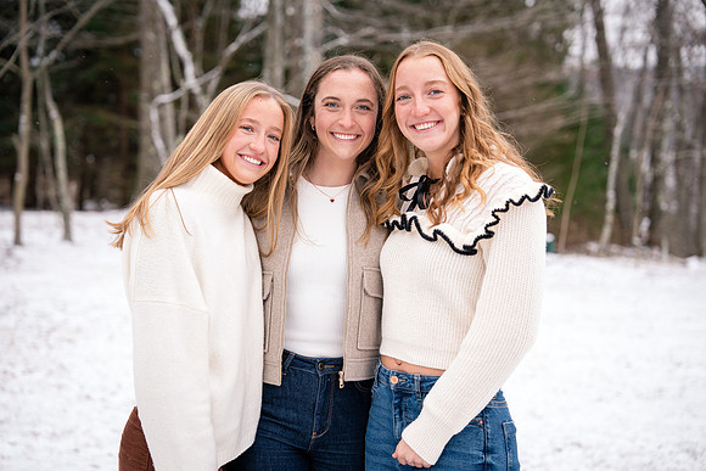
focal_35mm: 63
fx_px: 1236
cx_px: 353
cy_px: 236
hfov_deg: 31.9
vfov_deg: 21.6
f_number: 2.8
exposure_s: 1/250
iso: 400
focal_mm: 63
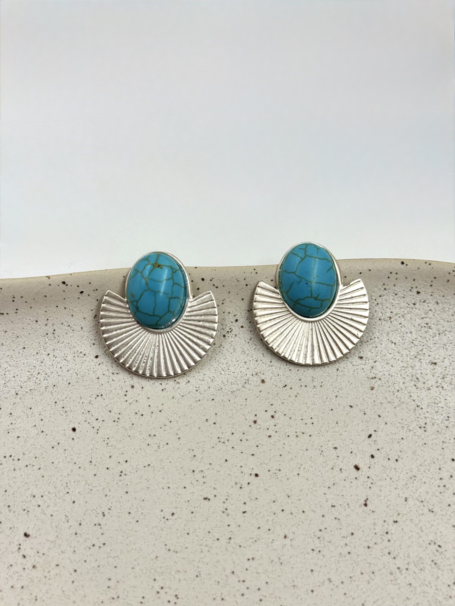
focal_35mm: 48
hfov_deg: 30.3
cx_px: 228
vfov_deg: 39.7
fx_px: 841
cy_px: 303
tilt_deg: -60.6
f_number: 1.78
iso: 64
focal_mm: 6.76
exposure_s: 1/1238
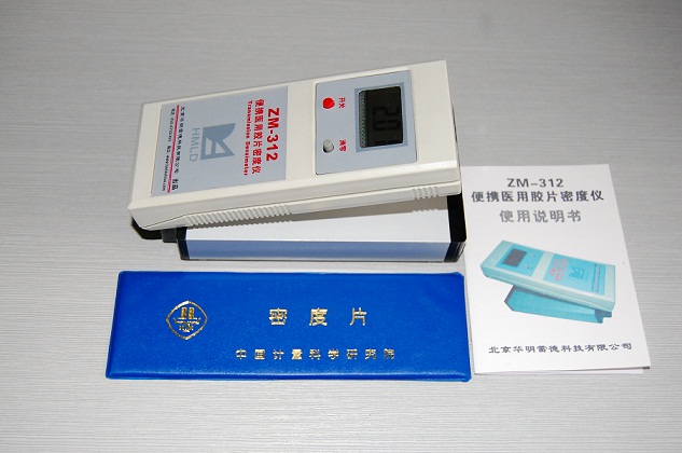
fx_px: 851
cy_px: 226
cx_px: 341
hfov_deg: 43.7
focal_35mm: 45
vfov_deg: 29.8
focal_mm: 30
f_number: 4.2
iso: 1000
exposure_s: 1/500
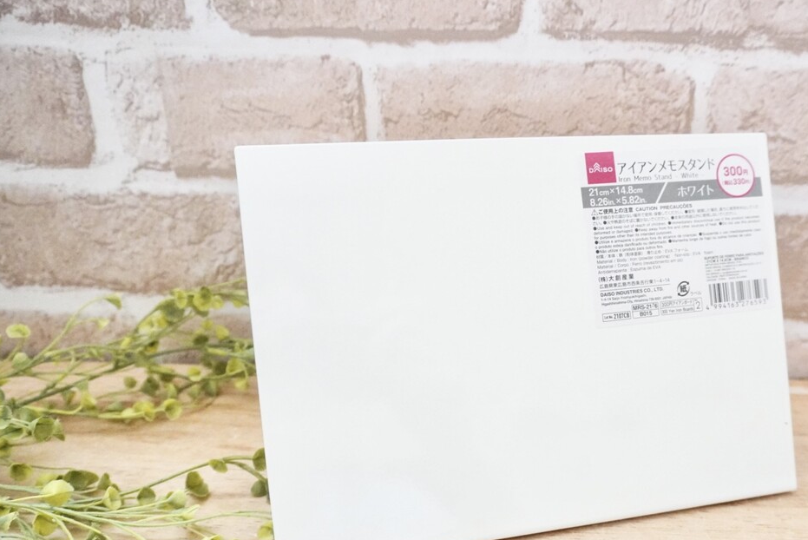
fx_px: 741
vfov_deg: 39.5
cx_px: 511
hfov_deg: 56.4
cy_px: 362
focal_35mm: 33
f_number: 4
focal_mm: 16
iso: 6400
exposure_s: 1/320
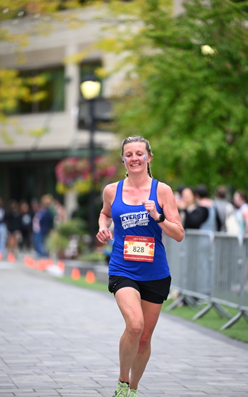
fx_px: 2216
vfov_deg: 10.2
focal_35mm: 205
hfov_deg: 6.4
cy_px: 198
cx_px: 126
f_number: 2.8
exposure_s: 1/1600
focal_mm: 200
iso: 640
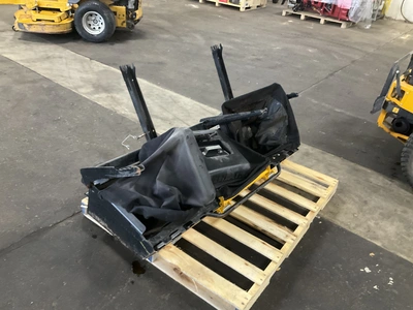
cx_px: 206
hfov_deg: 61.7
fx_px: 346
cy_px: 155
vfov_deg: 48.2
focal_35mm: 29
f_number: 1.8
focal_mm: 3
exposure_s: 1/40
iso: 250
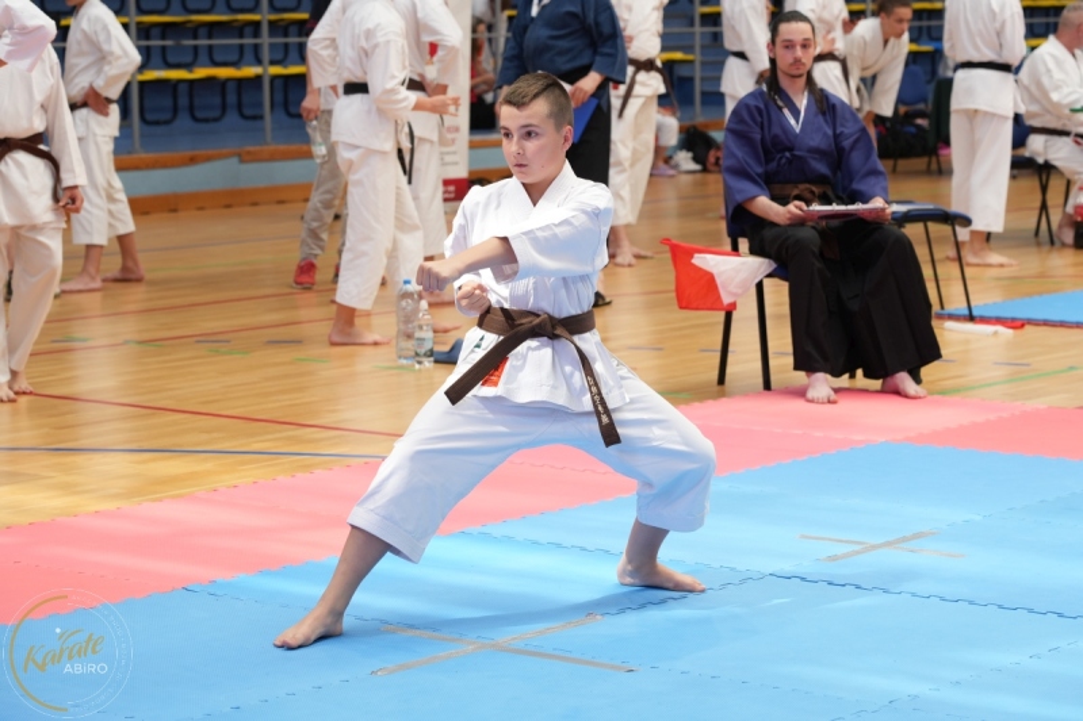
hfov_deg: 19.5
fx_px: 3158
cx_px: 542
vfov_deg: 13.0
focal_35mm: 105
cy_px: 360
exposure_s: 1/160
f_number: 6.3
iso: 800
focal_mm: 105
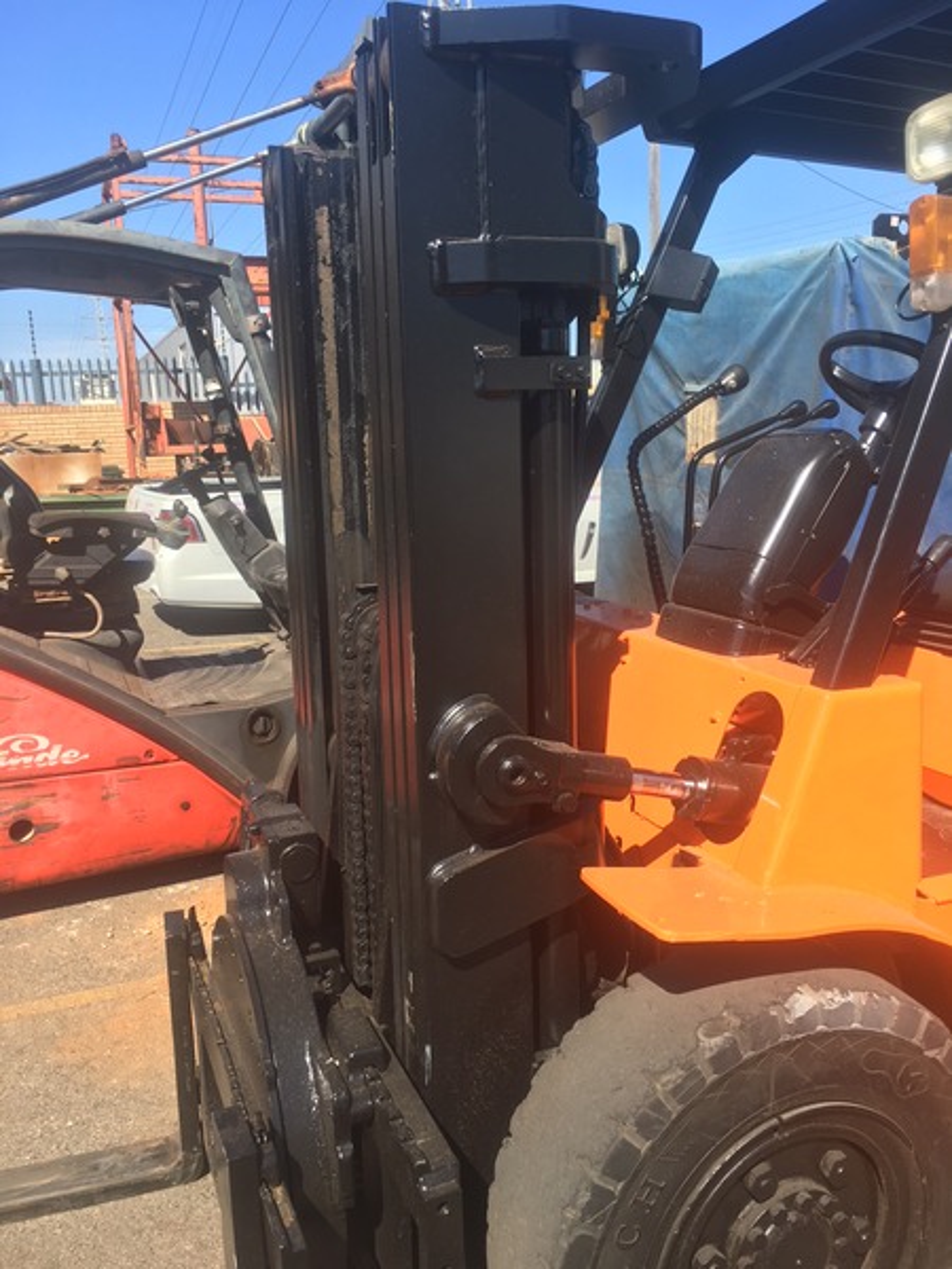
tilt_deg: -9.9
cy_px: 634
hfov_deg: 48.2
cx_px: 476
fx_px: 1063
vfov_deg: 61.7
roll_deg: +3.0
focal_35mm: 29
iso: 25
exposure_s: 1/761
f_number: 2.2
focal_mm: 4.15
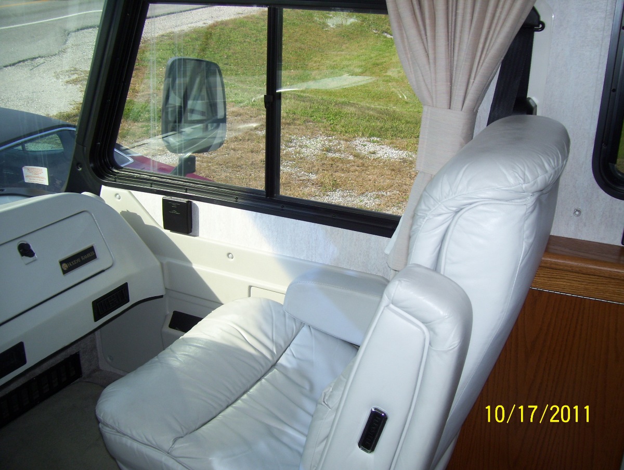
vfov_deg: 39.7
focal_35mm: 36
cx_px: 312
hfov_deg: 51.3
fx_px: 650
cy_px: 235
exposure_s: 1/500
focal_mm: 6
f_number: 2.7
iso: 80
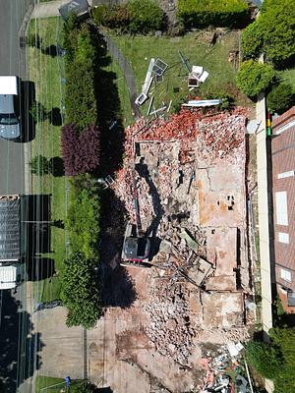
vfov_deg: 71.6
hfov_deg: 56.8
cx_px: 148
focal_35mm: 24
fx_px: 273
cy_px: 196
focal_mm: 6.72
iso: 100
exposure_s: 1/3200
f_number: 1.7
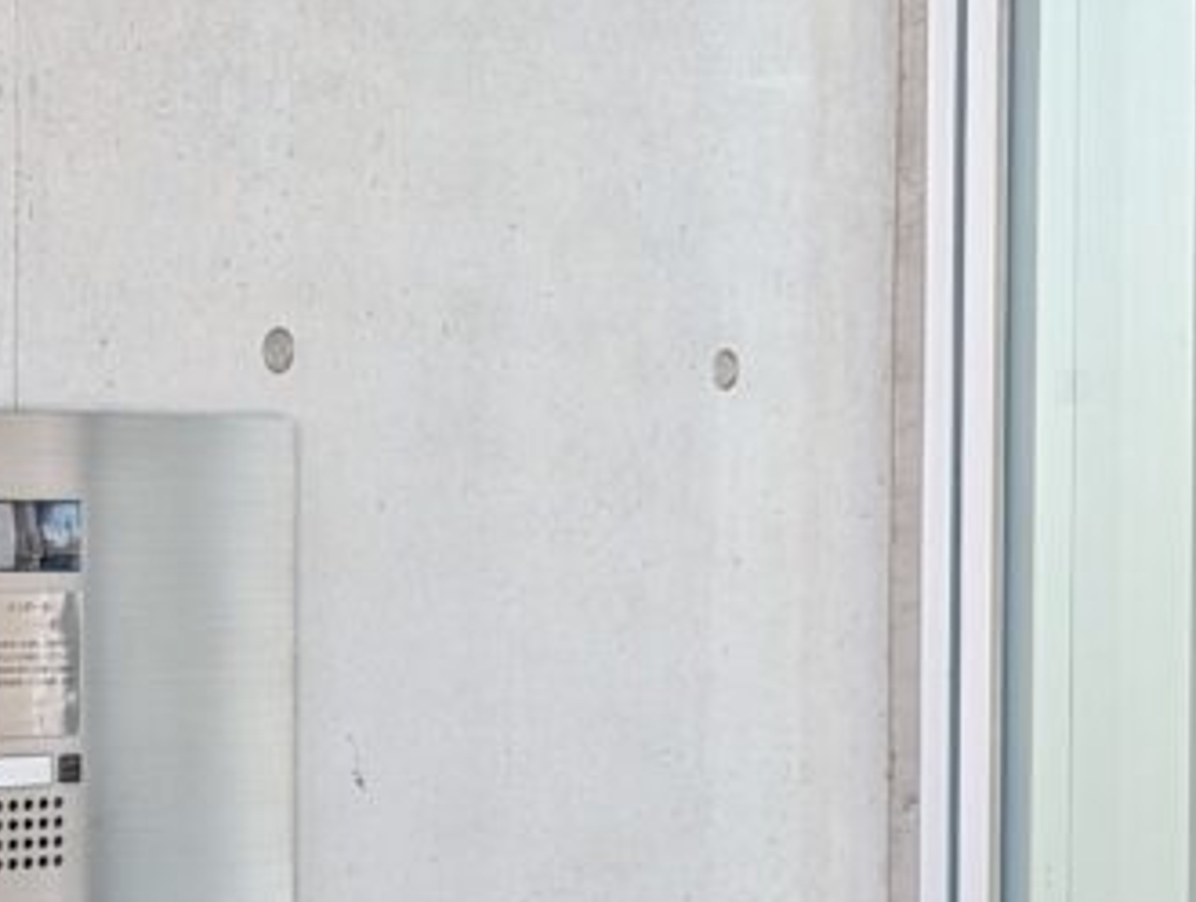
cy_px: 522
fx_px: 3220
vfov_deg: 15.9
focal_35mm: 93
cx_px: -54
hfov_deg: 20.3
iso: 29
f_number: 1.68
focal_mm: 6.9
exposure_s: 1/65.6
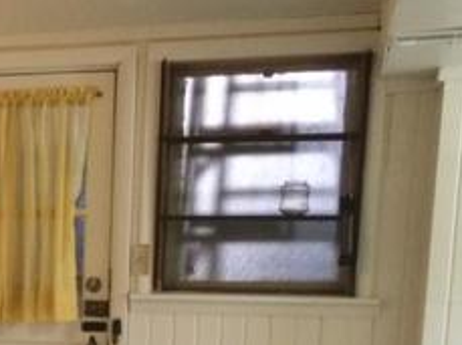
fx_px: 1119
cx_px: -32
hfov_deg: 22.2
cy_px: 436
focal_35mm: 84
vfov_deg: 16.6
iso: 200
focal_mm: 4.12
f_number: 2.2
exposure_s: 1/30
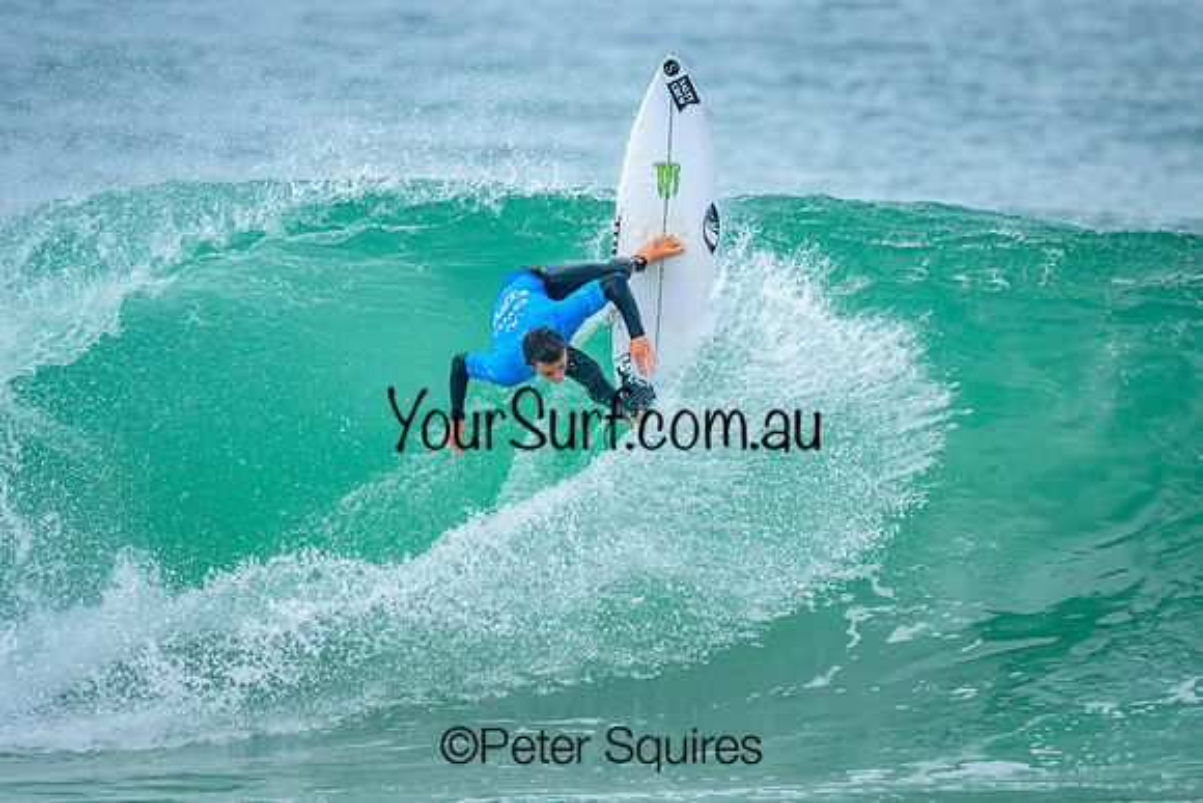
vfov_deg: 1.4
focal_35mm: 1008
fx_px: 33705
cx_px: 556
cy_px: 376
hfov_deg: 2.0
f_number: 6.3
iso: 450
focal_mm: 800
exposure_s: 1/2000
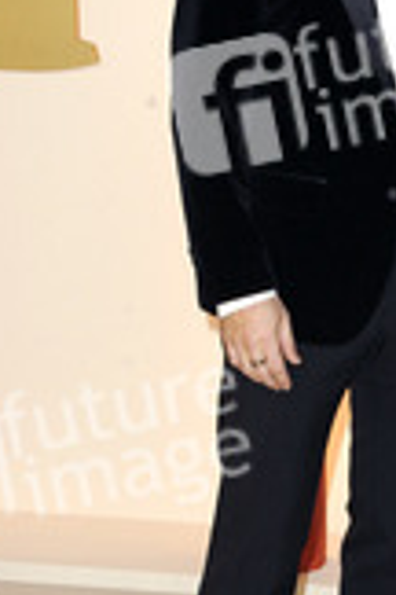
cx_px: 464
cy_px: 272
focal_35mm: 128
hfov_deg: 10.5
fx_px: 2112
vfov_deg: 16.0
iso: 1600
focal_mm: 52
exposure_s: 1/200
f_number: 7.1
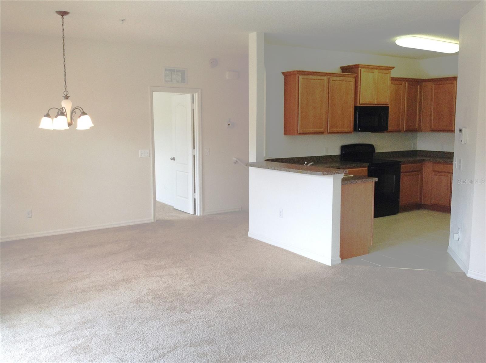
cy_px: 182
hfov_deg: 52.7
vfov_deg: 40.6
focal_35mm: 35
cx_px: 243
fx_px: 491
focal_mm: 4.28
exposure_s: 1/60
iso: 64
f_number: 2.4
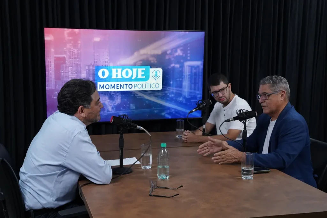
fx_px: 446
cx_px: 164
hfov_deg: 40.3
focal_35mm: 49
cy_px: 109
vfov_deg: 27.5
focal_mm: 49.1
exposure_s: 1/320
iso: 5000
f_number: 6.3
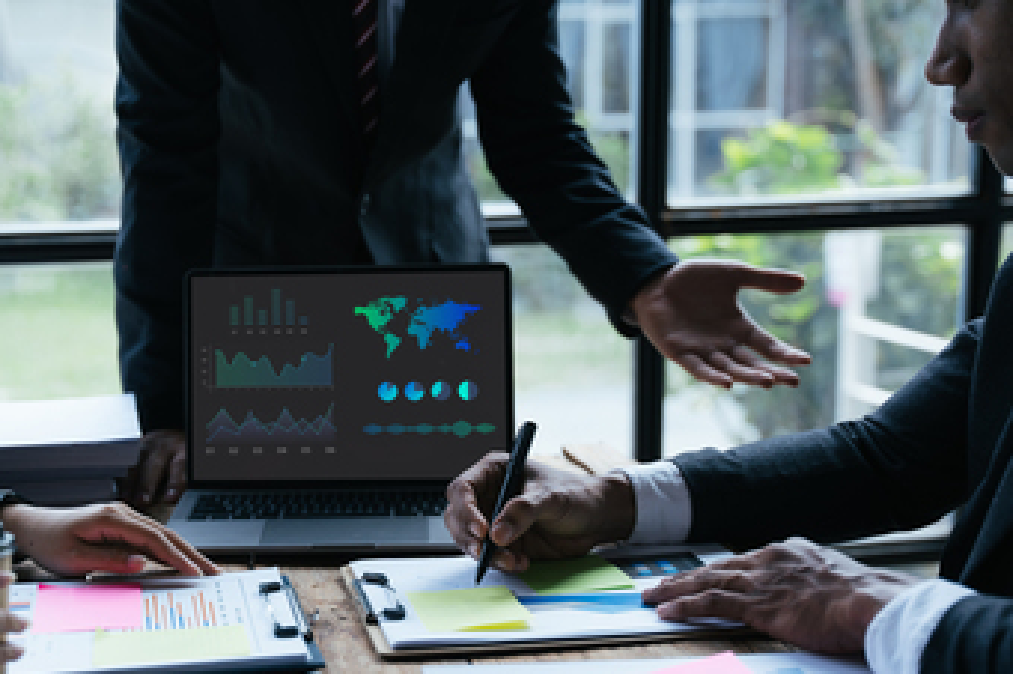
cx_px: 363
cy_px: 449
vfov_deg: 21.4
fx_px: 1777
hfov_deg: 31.6
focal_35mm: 63
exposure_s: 1/160
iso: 125
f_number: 2.8
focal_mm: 46.9
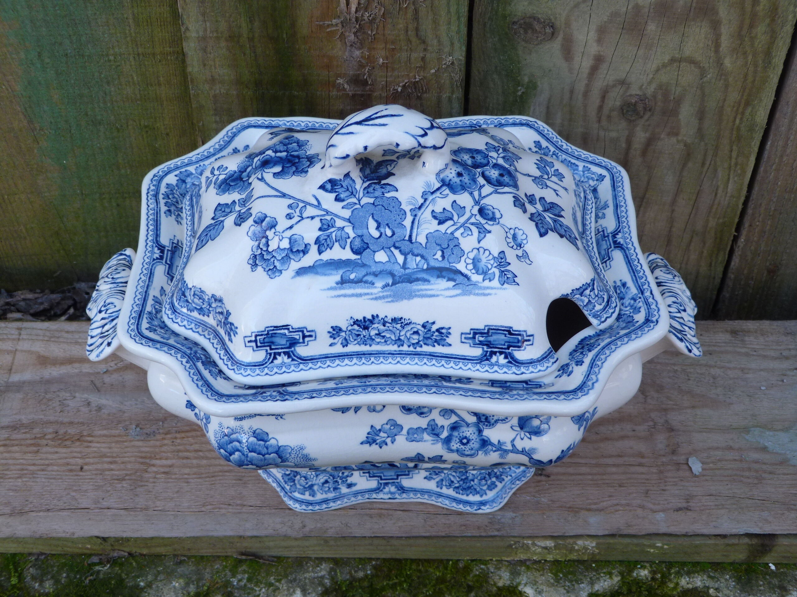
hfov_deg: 38.9
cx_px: 398
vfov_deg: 29.7
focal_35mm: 49
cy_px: 298
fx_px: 1128
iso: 100
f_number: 3.2
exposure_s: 1/60
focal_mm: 8.7
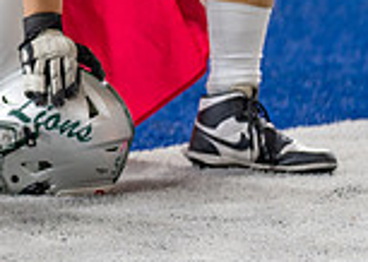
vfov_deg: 2.7
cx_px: -305
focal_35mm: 538
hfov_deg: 3.7
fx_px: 5618
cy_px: -209
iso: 500
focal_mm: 135
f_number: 1.8
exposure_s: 1/400
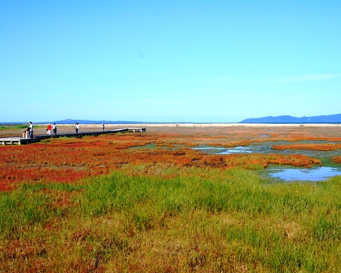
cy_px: 136
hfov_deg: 38.7
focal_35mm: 48
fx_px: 485
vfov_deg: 31.5
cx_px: 185
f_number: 13
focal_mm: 28
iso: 200
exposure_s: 1/250
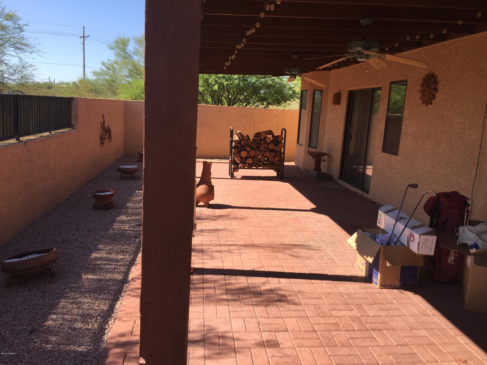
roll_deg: -0.6
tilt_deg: -9.6
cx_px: 244
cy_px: 182
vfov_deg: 48.2
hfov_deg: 61.7
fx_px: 408
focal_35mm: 29
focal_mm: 4.15
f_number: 2.2
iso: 32
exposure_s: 1/879
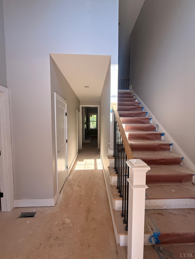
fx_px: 105
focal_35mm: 14
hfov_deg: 85.7
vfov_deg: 102.1
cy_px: 130
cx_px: 98
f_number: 2.2
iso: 64
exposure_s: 1/198
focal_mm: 2.22
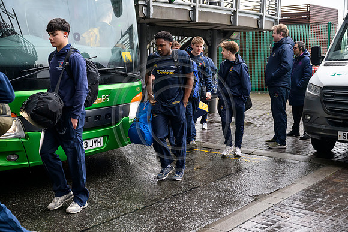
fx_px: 454
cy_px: 116
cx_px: 174
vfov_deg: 28.7
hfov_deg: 41.9
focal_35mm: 47
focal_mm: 47
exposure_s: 1/640
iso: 3200
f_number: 3.5
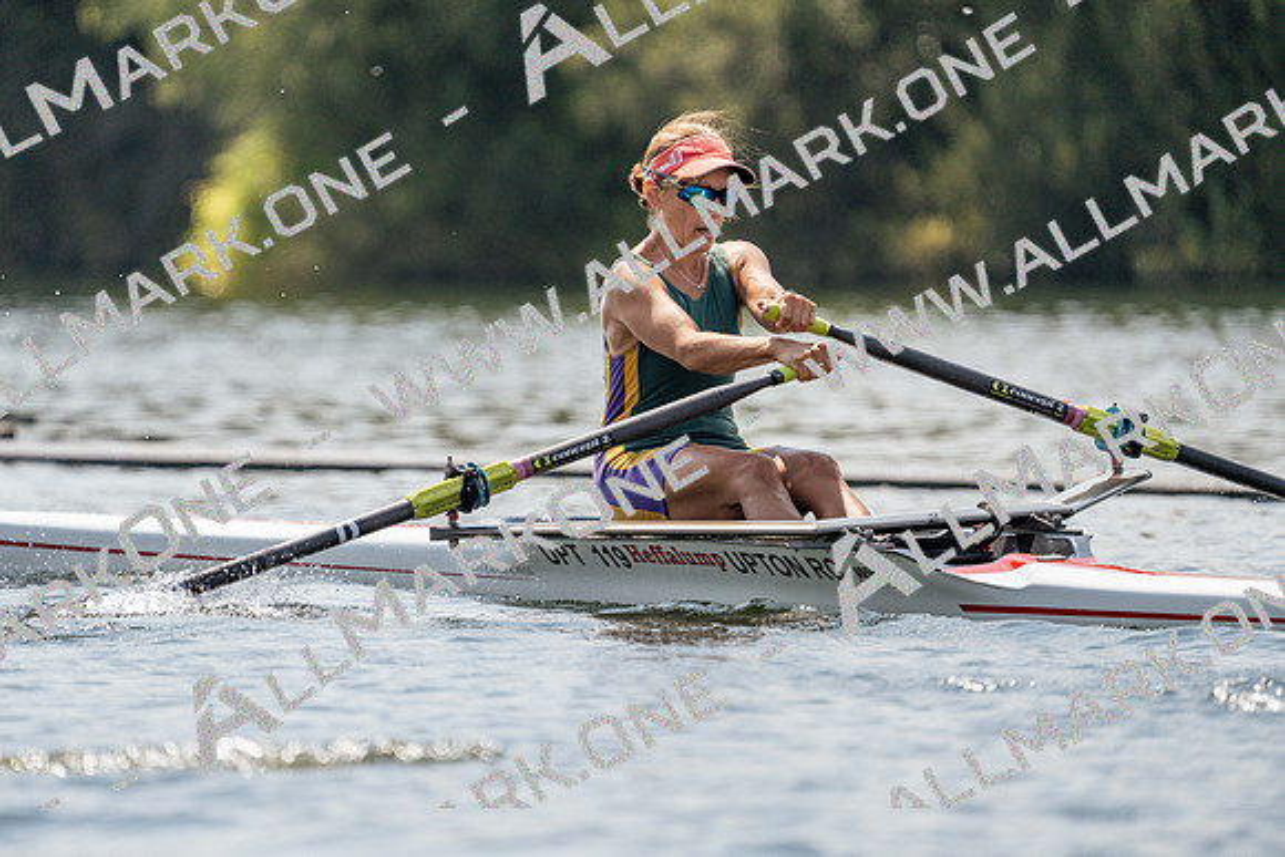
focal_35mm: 506
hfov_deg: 4.1
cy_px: 428
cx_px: 642
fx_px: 18065
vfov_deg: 2.7
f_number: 6.3
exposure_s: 1/1600
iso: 250
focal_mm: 506
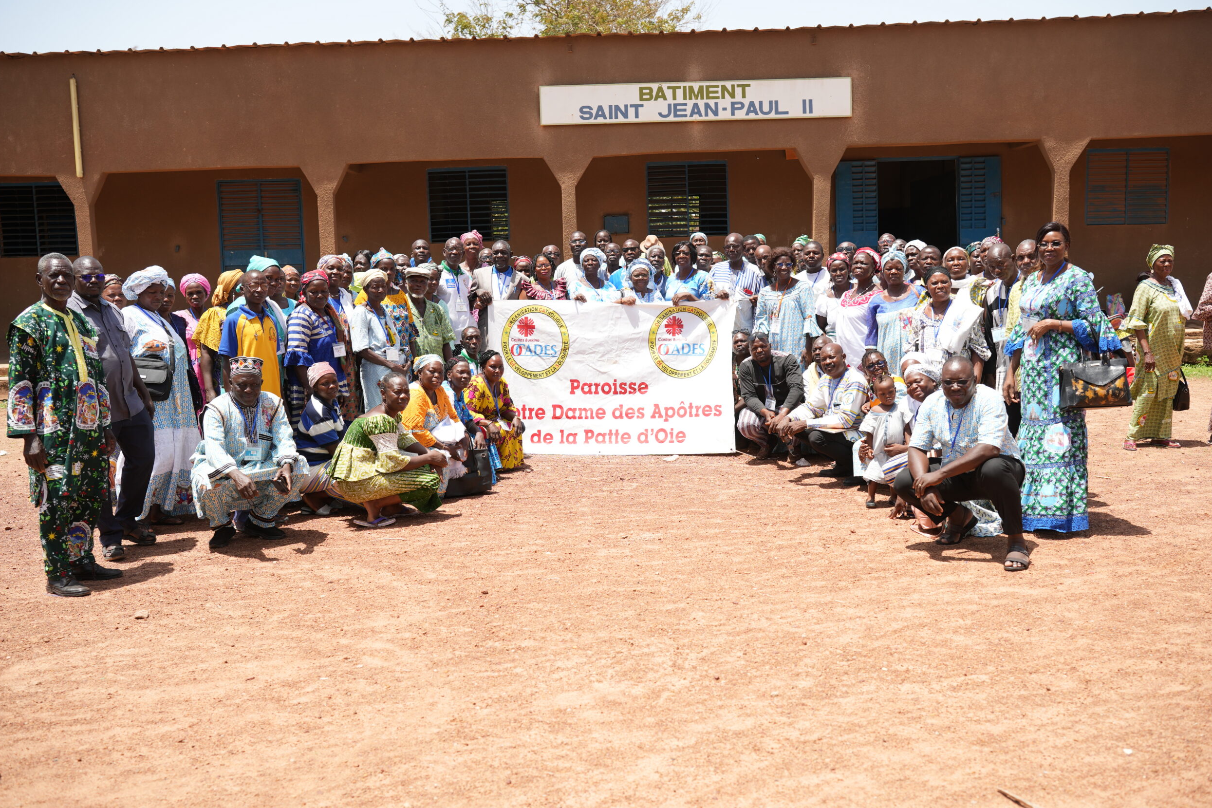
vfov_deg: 36.9
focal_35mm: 36
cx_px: 619
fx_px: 1212
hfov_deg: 53.1
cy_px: 415
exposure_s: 1/640
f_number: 3.2
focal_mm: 35
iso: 100
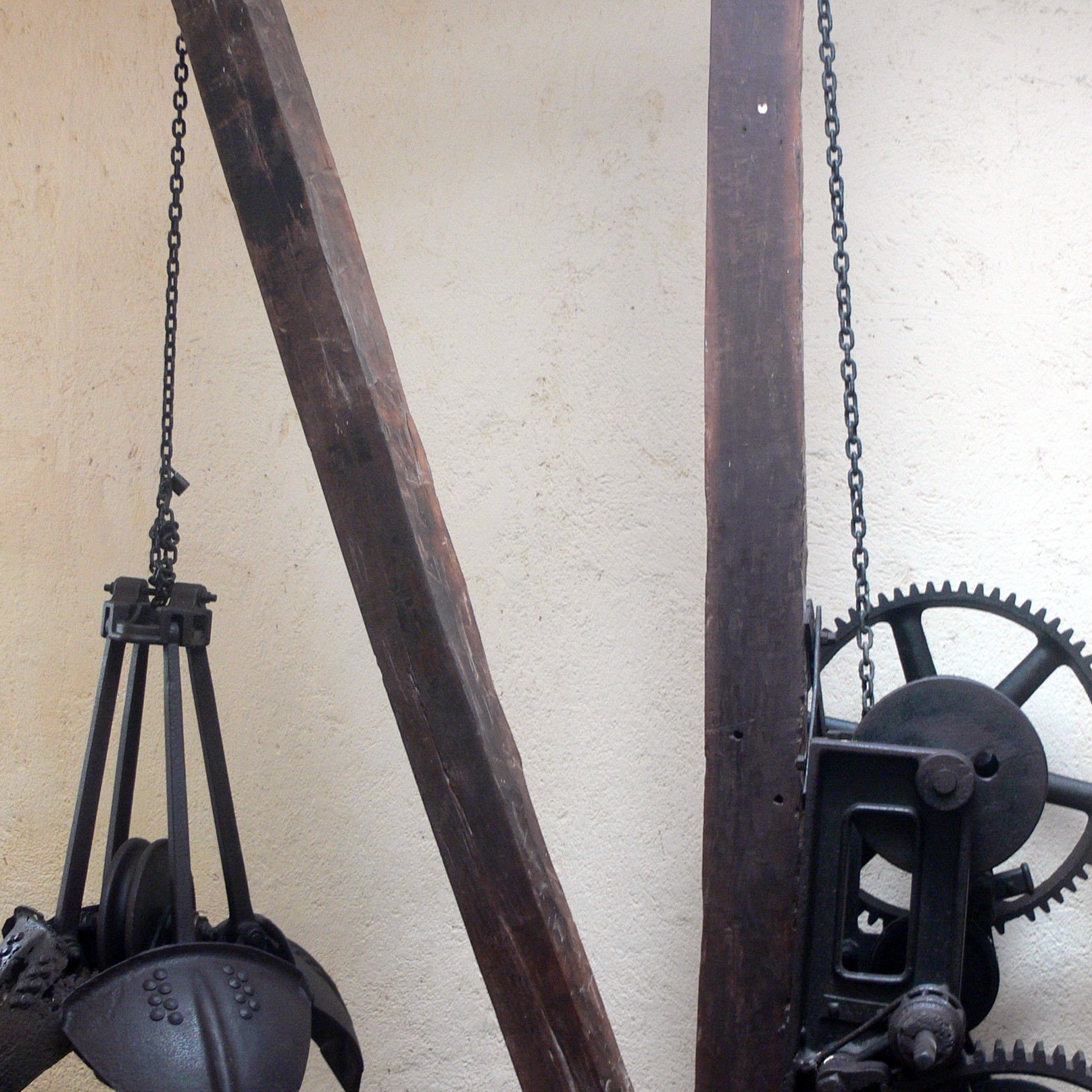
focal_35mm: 49
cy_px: 676
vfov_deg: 34.5
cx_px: 549
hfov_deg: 34.7
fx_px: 1749
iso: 125
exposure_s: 1/30
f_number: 2.8
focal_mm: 7.4
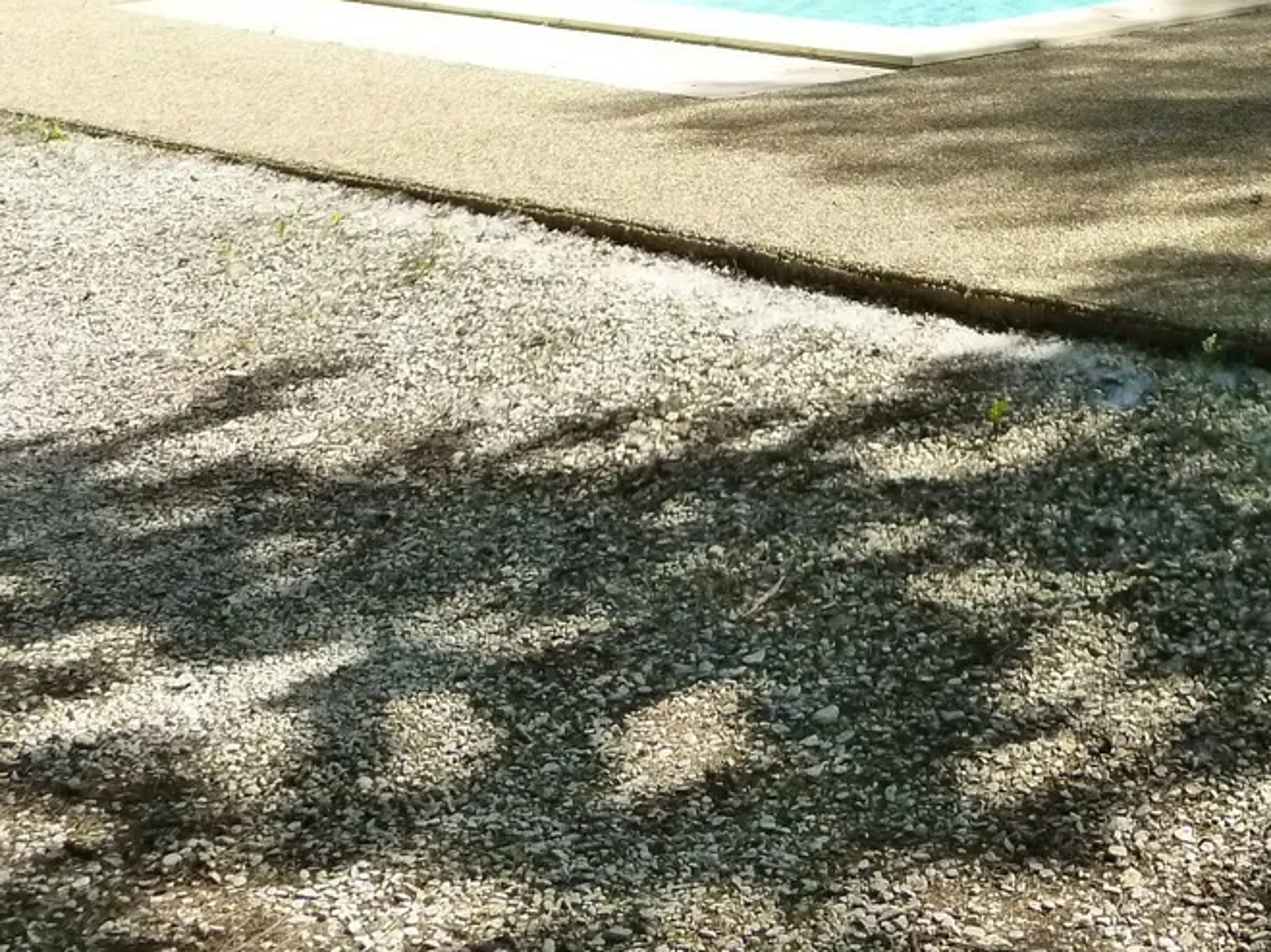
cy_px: -202
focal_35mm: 68
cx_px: 949
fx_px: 2496
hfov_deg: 28.2
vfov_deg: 20.2
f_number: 3.3
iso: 250
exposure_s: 1/500
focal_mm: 5
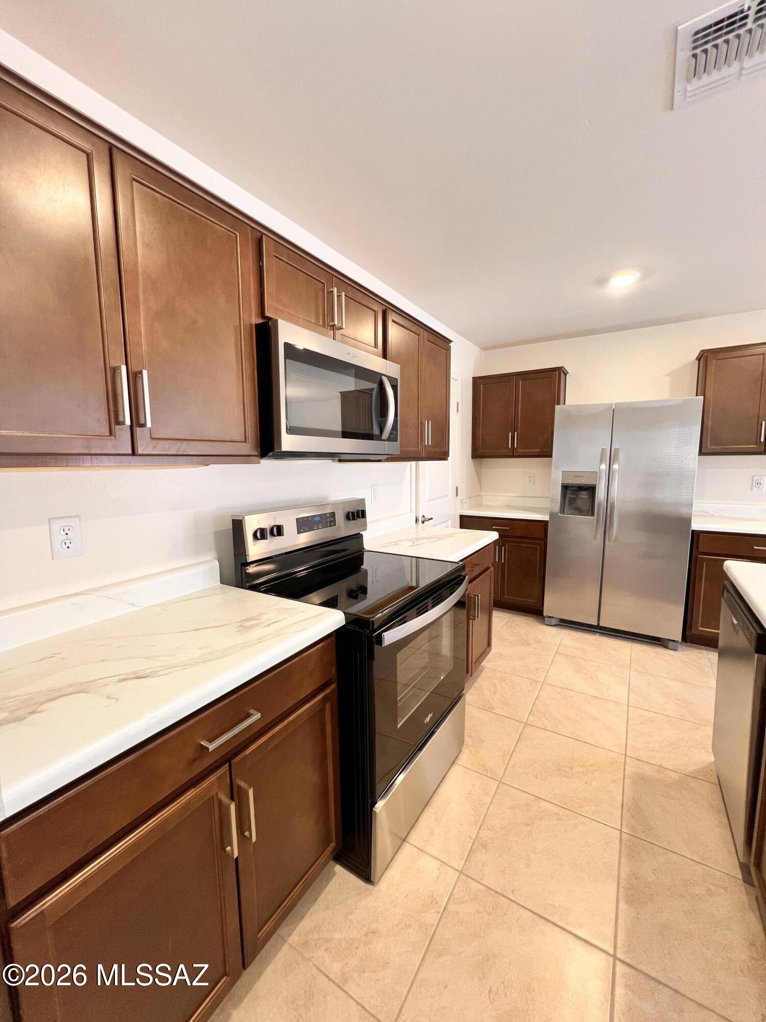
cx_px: 383
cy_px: 511
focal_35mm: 13
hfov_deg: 89.9
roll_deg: +0.5
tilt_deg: -5.8
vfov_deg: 106.2
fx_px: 384
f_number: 1.8
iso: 160
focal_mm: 1.57
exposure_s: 1/60
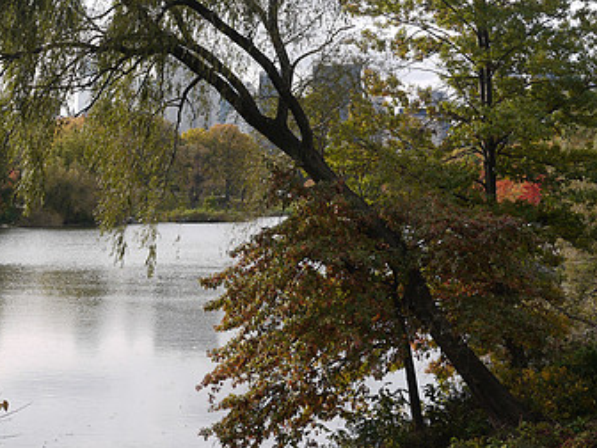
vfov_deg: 21.0
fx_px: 1190
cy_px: 88
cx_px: 265
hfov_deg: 28.1
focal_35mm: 69
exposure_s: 1/125
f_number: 6.3
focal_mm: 20
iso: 100
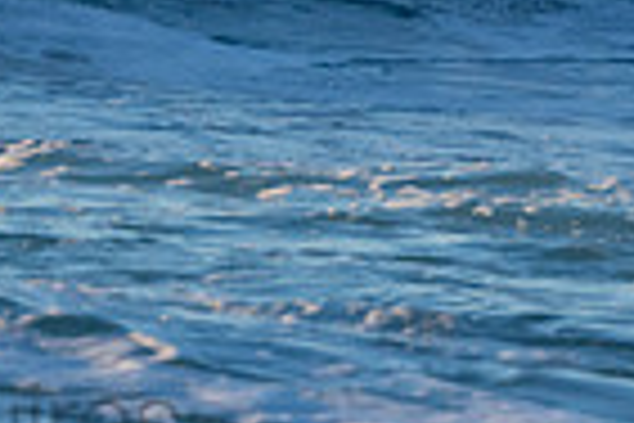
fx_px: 41400
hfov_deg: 0.9
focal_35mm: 2351
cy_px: -326
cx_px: -166
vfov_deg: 0.6
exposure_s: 1/1250
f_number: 5.6
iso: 720
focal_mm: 380
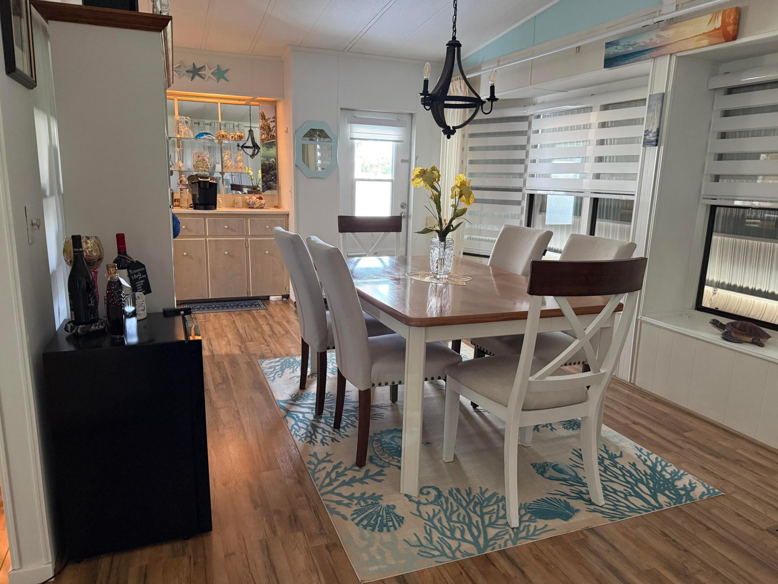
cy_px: 292
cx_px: 389
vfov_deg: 56.8
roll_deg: -1.0
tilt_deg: -12.3
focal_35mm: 24
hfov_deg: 71.6
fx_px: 539
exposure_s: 1/60
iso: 500
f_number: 1.78
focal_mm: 6.76
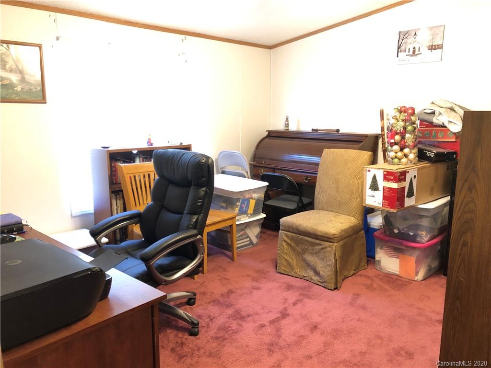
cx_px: 246
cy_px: 184
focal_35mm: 28
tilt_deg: -11.1
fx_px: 397
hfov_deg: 63.4
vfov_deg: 49.7
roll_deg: -0.4
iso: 100
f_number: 1.8
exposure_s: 1/11
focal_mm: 4
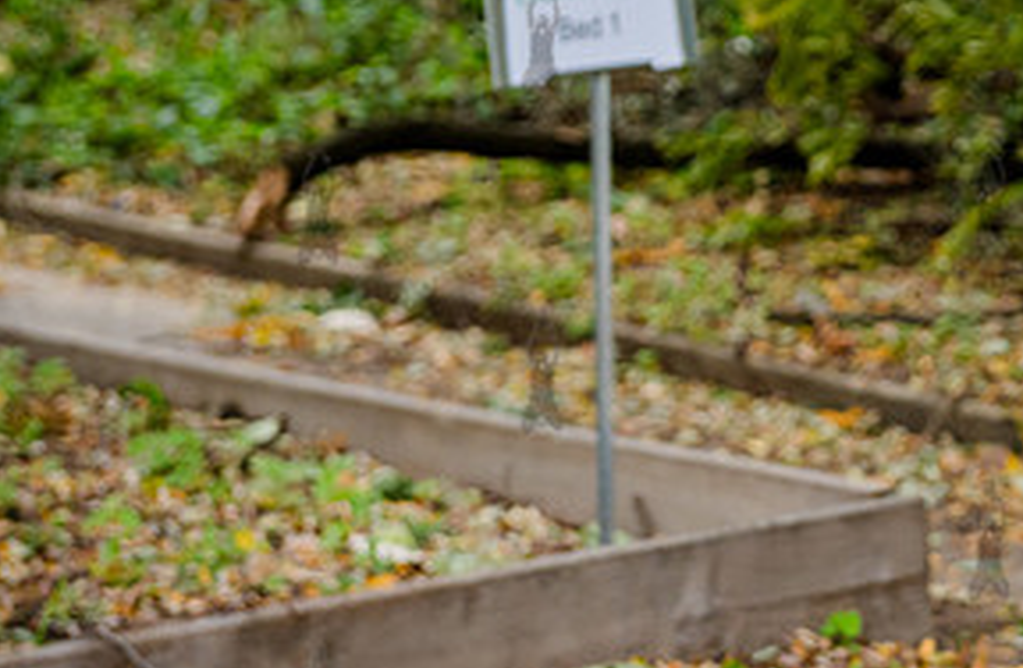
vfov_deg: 9.5
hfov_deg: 14.4
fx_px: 4009
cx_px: 925
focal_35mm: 142
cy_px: 147
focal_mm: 66
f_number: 4.5
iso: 2000
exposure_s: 1/320
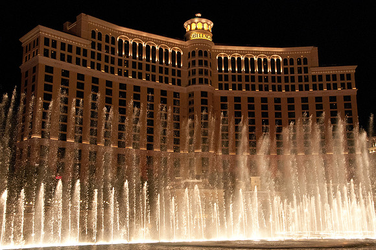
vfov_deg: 31.8
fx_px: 438
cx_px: 188
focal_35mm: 42
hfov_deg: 46.5
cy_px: 125
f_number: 5
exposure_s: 1/80
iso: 3200
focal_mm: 28
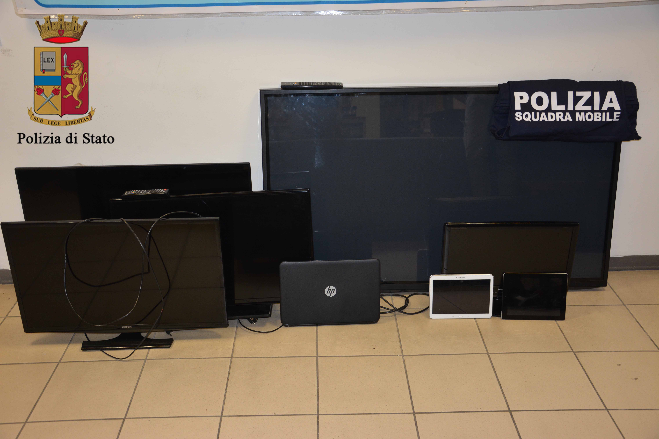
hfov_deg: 51.3
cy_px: 220
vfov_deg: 35.5
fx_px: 686
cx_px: 330
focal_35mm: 38
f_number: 4
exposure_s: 1/60
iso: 720
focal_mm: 25
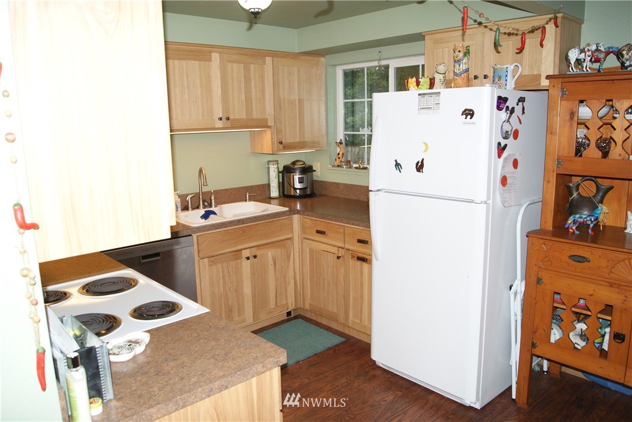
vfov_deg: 48.0
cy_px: 211
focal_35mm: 27
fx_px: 474
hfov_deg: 67.3
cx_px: 316
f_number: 5.6
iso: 400
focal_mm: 18
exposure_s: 1/60
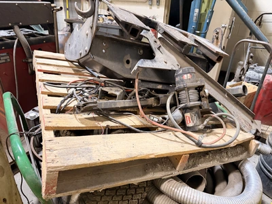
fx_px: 189
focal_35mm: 24
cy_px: 102
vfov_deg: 56.8
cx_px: 136
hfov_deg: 71.6
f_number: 1.78
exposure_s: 1/60
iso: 400
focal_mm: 6.76
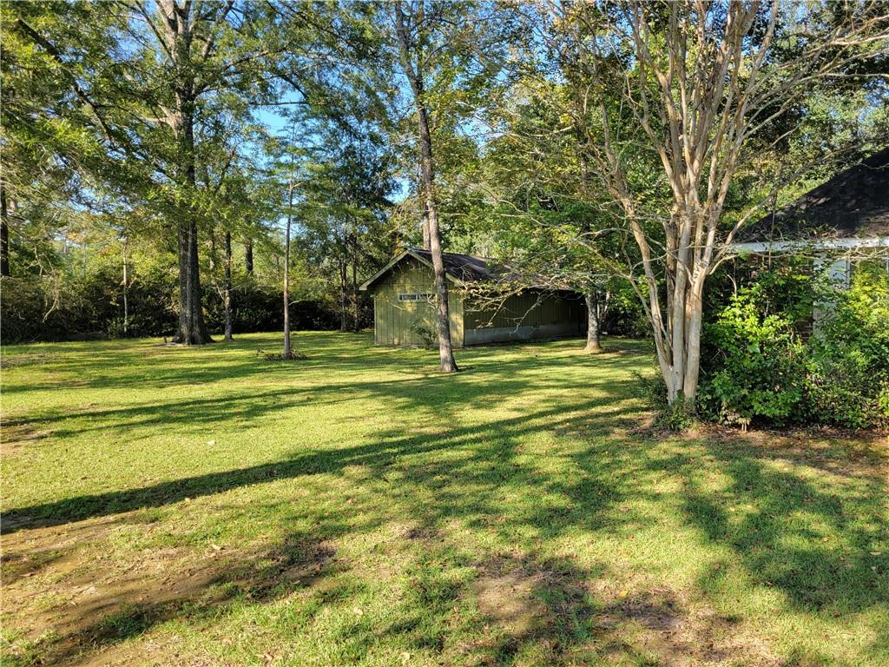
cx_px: 444
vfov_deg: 53.1
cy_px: 334
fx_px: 668
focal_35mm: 26
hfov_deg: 67.3
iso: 40
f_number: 1.8
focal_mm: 5.4
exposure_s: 1/445
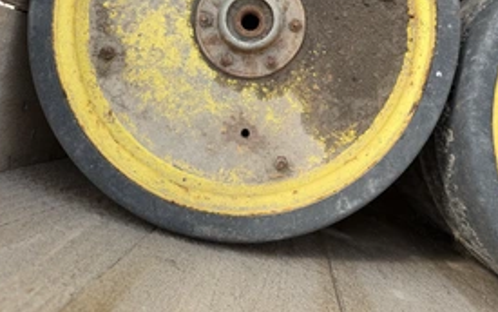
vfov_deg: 33.2
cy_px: 51
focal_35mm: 37
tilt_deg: -81.8
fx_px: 502
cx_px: 306
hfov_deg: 52.3
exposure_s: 1/1493
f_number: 1.78
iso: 80
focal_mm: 6.76
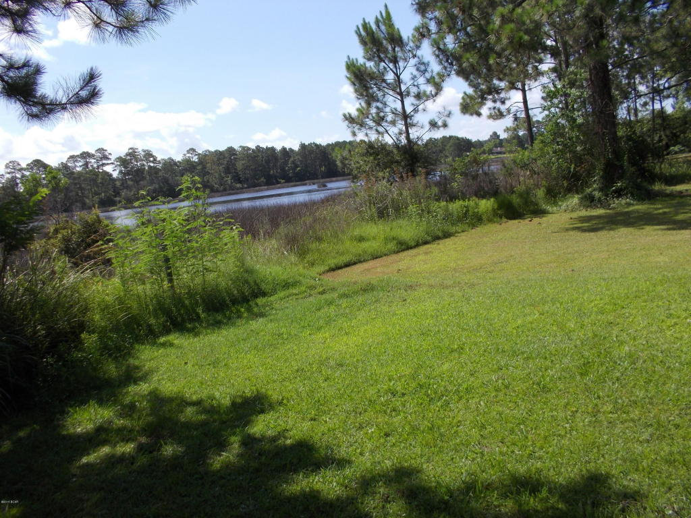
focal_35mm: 29
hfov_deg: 61.7
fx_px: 579
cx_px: 346
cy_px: 259
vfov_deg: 48.2
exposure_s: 1/640
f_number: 3.3
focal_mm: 4.1
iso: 80
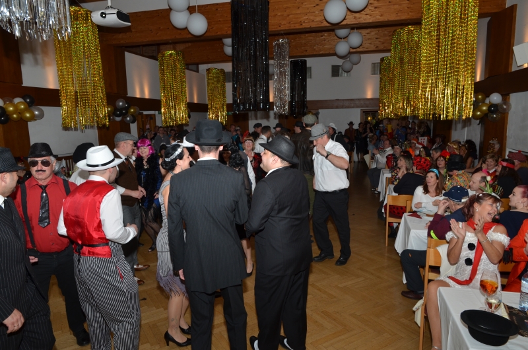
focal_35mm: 24
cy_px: 175
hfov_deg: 73.8
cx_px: 264
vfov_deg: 52.9
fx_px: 351
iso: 320
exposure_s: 1/60
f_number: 5.6
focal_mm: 16
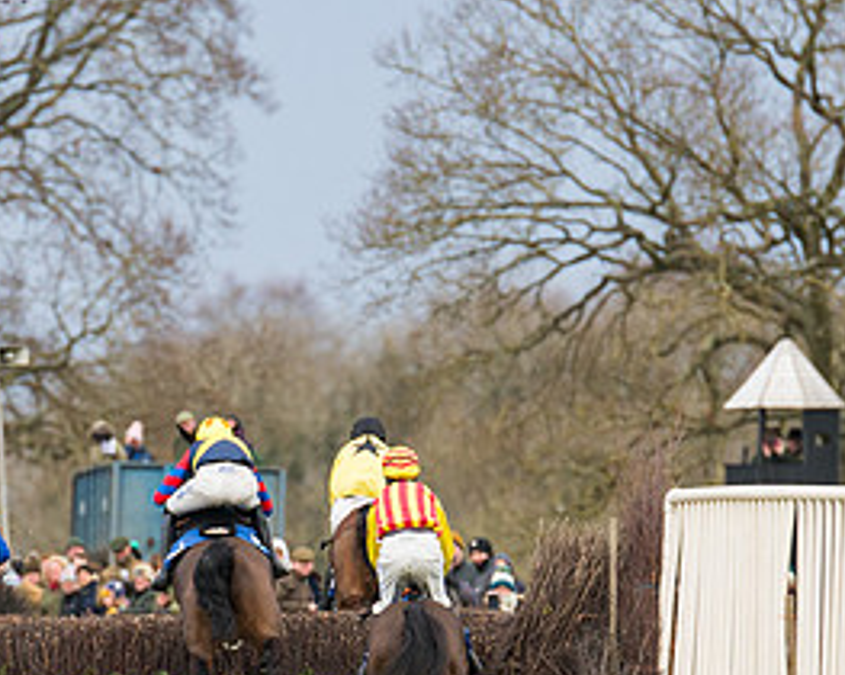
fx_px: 23291
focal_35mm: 932
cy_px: 567
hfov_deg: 2.1
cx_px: 296
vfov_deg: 1.7
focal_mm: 300
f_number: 4
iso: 800
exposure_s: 1/1000
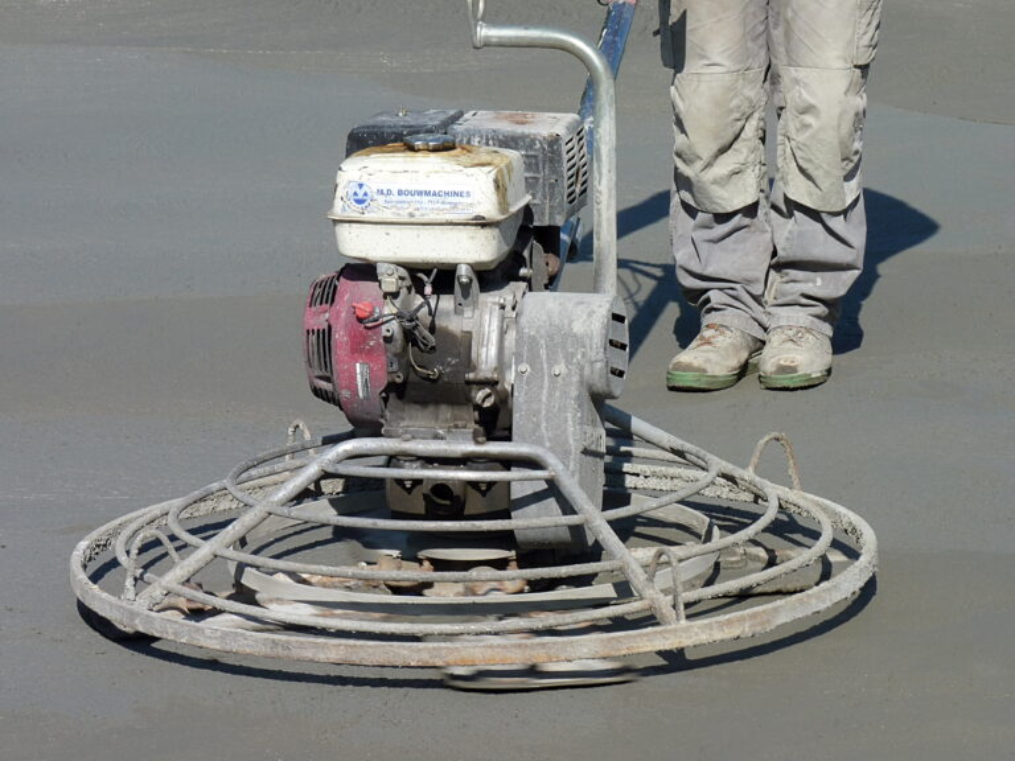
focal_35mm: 205
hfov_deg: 9.7
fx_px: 6011
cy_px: 380
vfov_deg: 7.2
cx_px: 508
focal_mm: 36.4
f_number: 6.3
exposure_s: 1/250
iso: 80
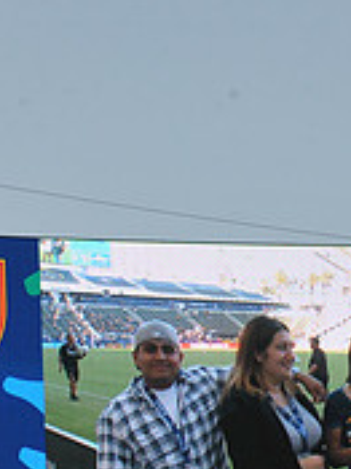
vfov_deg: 5.4
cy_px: 405
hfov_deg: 4.0
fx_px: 5008
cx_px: 346
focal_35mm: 370
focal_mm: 116
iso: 400
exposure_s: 1/500
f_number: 11
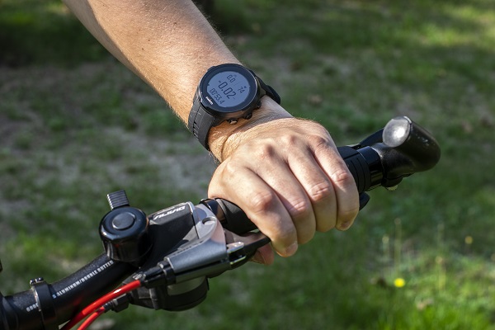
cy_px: 165
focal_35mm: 75
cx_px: 248
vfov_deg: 18.2
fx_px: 1031
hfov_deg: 27.0
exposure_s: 1/200
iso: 200
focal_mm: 50
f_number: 7.1
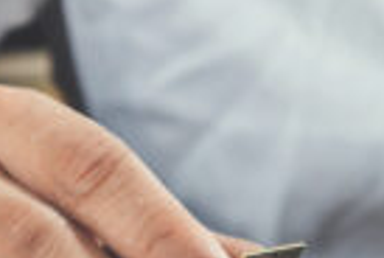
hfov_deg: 6.1
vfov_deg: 4.1
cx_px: 143
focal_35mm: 336
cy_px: 83
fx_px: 3592
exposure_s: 1/250
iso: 100
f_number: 6.3
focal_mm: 60
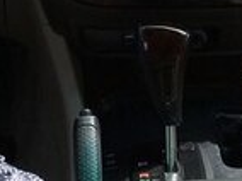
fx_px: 942
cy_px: -187
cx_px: 148
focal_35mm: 135
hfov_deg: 14.6
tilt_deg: -10.3
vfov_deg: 10.1
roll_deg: +2.4
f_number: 2.2
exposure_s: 1/506
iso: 25
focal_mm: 4.15
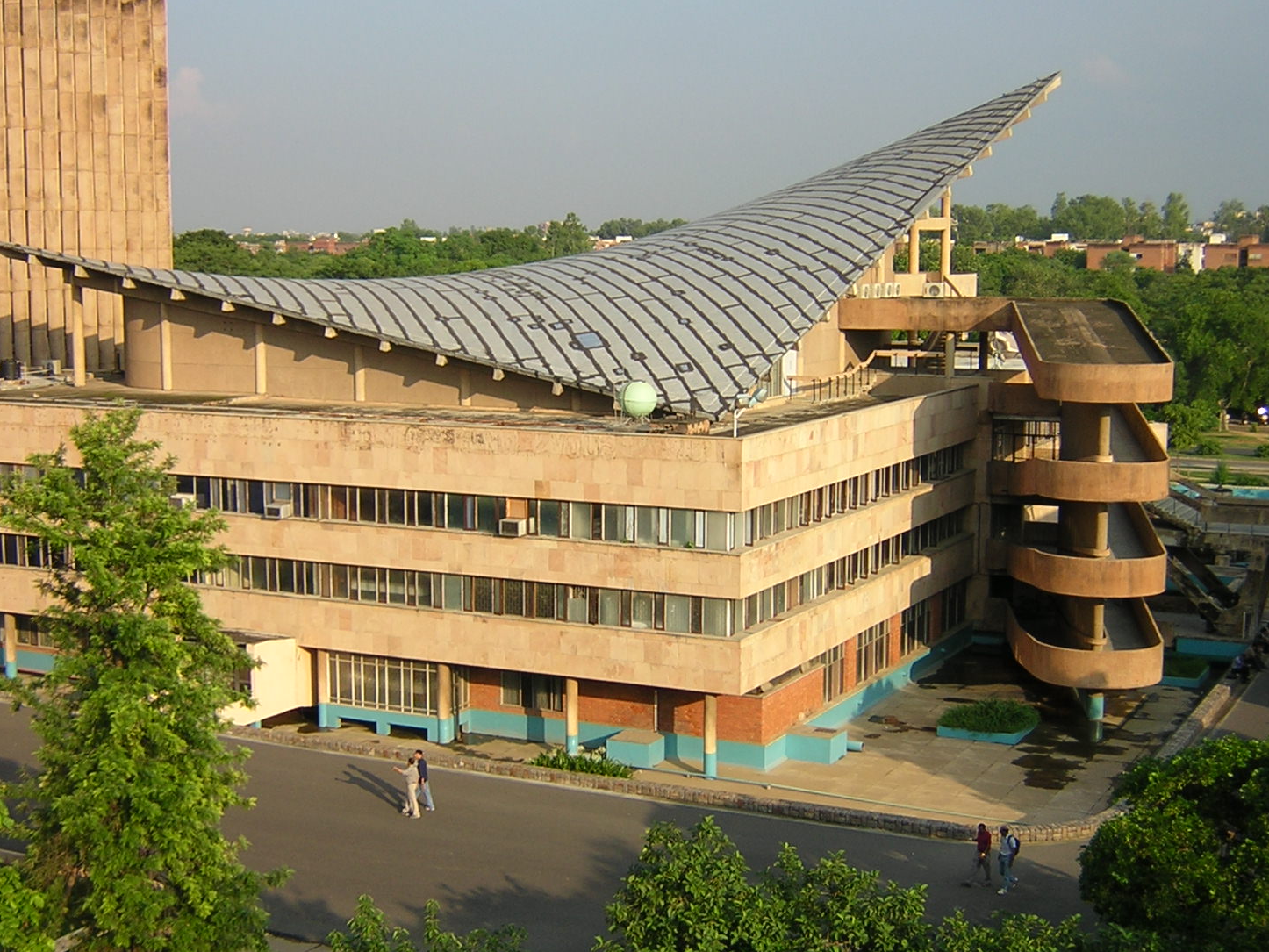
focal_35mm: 52
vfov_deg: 28.0
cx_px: 584
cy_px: 462
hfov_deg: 36.8
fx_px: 1907
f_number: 2.9
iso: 100
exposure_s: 1/520
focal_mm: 6.1
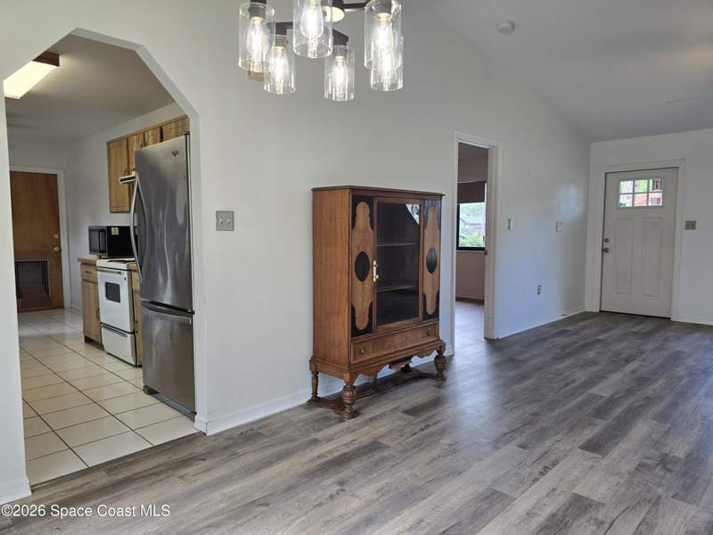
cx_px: 356
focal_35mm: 23
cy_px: 268
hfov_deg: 73.9
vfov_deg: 58.9
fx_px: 474
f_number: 1.7
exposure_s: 1/120
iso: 64
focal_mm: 6.3
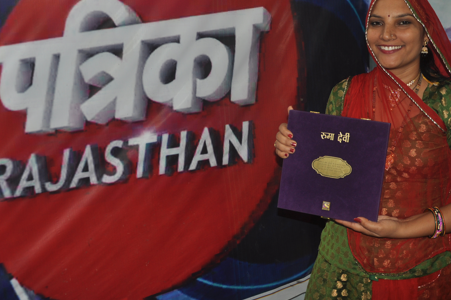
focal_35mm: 43
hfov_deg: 45.7
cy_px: 119
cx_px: 257
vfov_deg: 31.2
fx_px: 534
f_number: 3.8
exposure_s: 1/60
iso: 200
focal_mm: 21
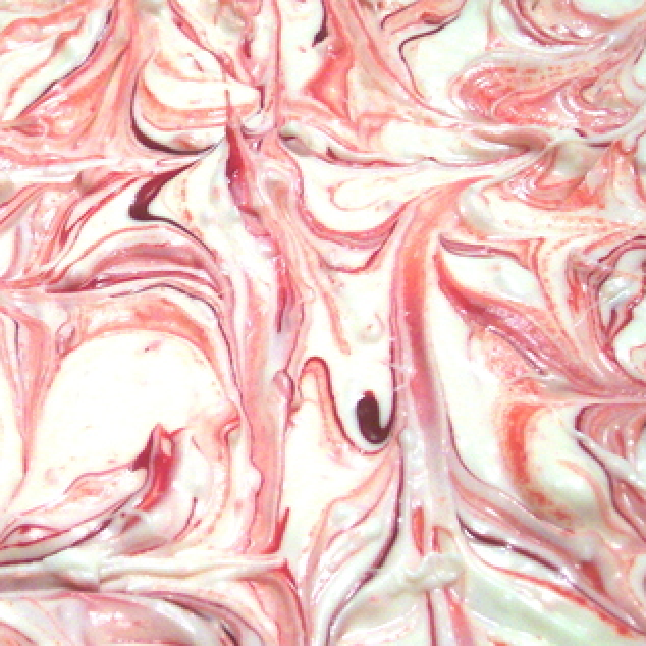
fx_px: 1267
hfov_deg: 28.3
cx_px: 173
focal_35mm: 60
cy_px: 207
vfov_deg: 28.4
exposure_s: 1/19.8
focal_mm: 5.8
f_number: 2.8
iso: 160
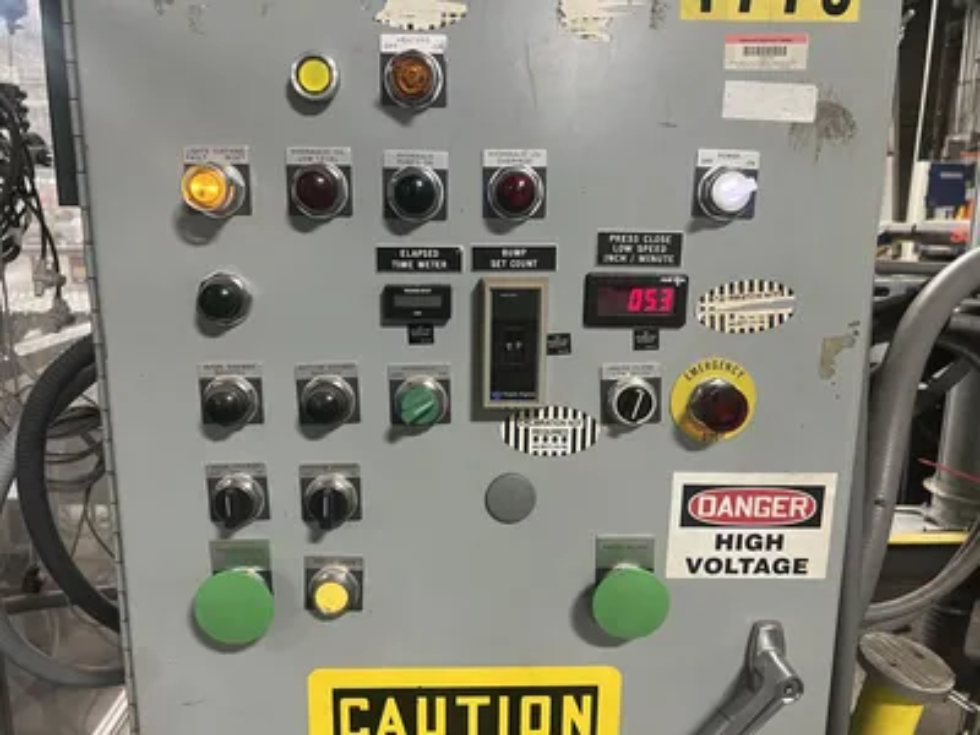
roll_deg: +0.0
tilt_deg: -11.0
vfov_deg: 53.1
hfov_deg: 67.3
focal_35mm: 26
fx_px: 736
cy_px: 368
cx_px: 490
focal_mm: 5.7
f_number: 1.5
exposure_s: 1/43
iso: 250
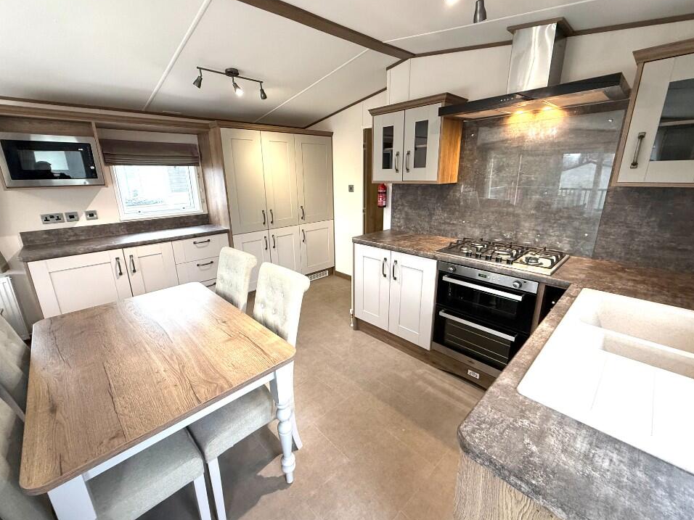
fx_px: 301
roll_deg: +0.7
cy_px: 256
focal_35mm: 15
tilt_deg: -13.9
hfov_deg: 98.1
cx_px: 337
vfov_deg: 81.7
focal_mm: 2.22
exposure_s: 1/100
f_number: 2.2
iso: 250
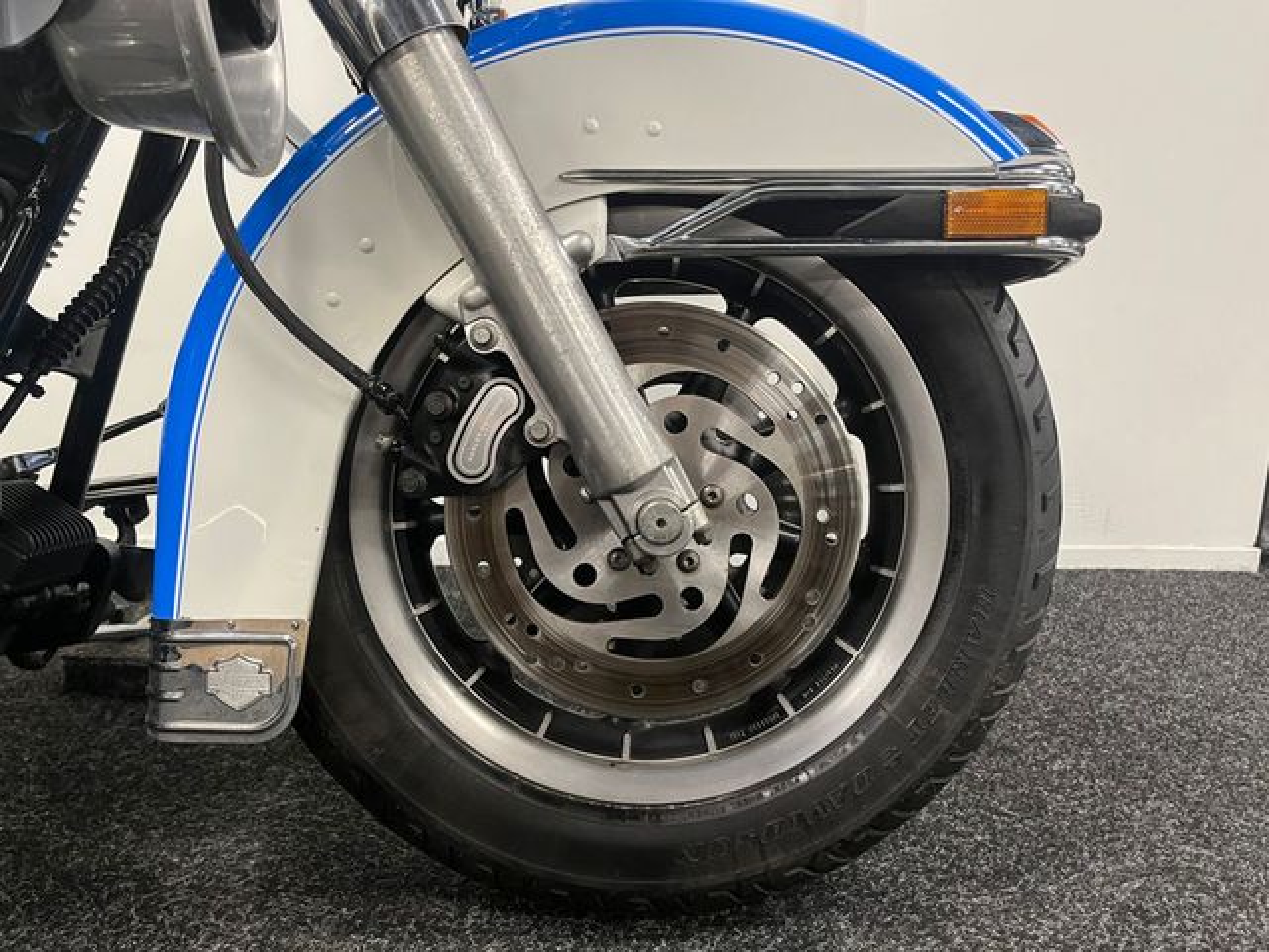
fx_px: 953
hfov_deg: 67.3
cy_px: 476
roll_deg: -0.8
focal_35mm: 26
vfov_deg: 53.1
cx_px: 634
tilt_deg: -12.3
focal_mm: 5.1
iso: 200
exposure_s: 1/50
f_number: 1.6
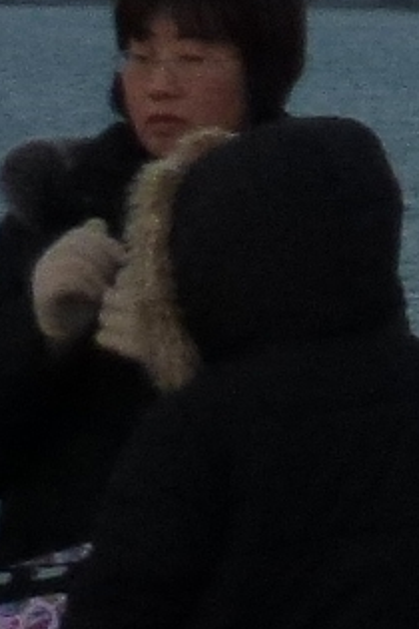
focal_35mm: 321
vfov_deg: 6.1
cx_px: 1937
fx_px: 5604
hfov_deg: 3.9
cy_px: -1068
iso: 160
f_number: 3.8
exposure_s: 1/100
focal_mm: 6.8
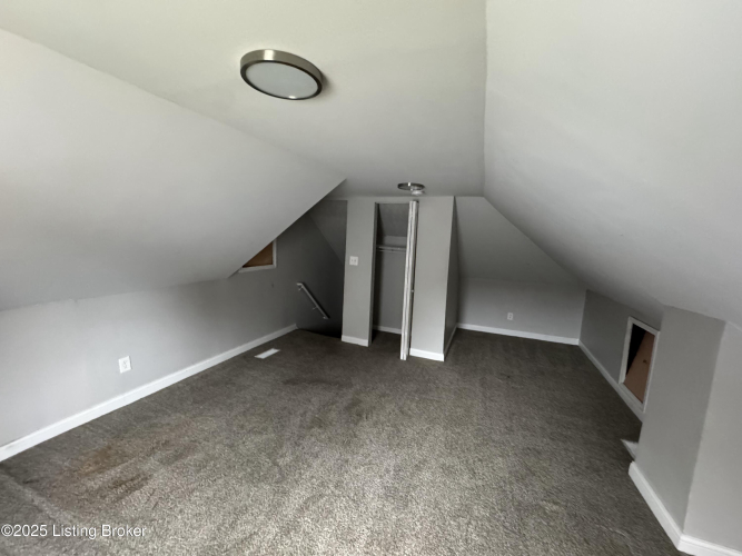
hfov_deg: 102.1
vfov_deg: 85.7
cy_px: 278
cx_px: 371
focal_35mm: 14
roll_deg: -1.0
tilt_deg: -7.4
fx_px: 300
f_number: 2.2
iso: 1250
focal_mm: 2.22
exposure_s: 1/60
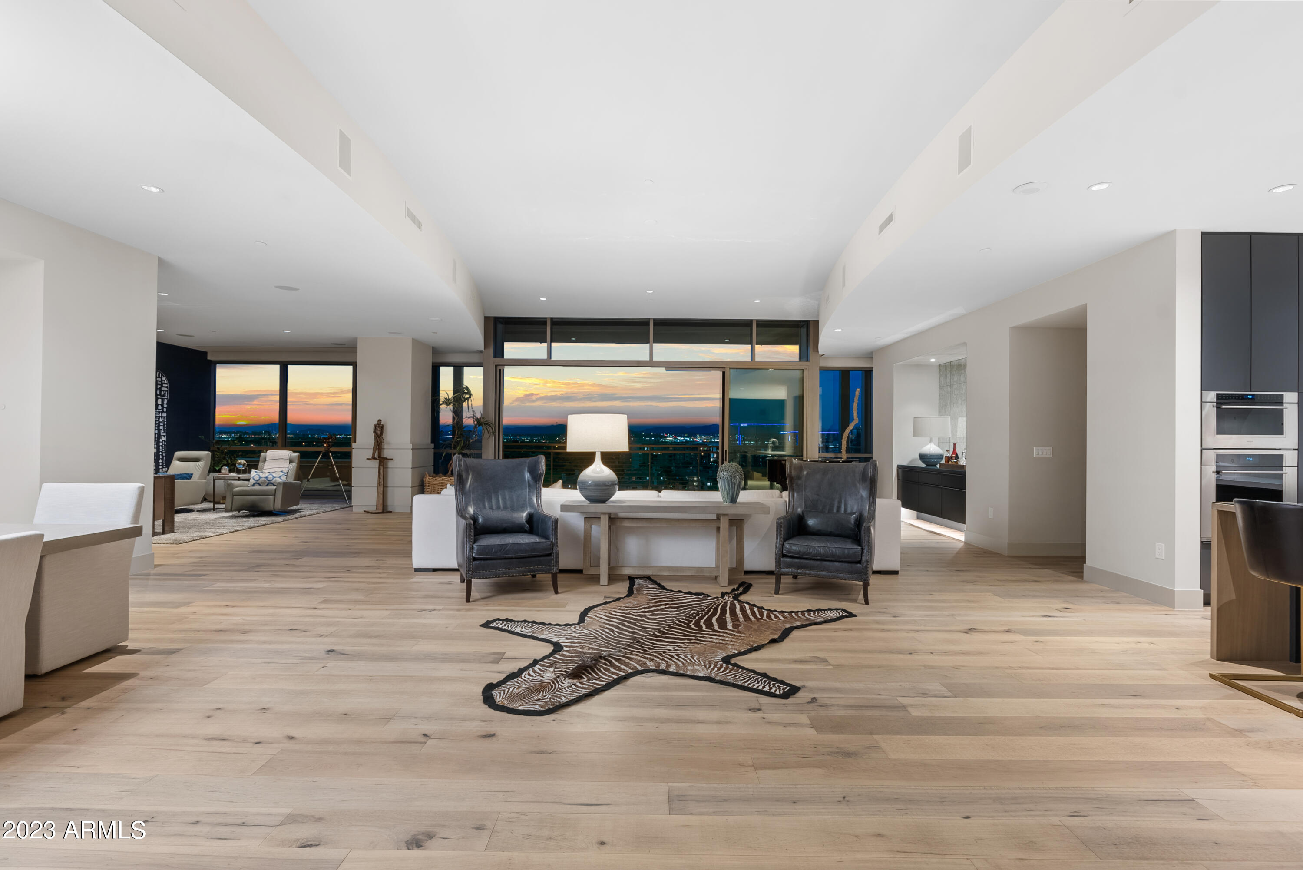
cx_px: 652
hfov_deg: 96.7
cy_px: 435
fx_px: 579
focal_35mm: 16
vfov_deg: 73.8
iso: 100
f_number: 8
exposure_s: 8
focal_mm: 16
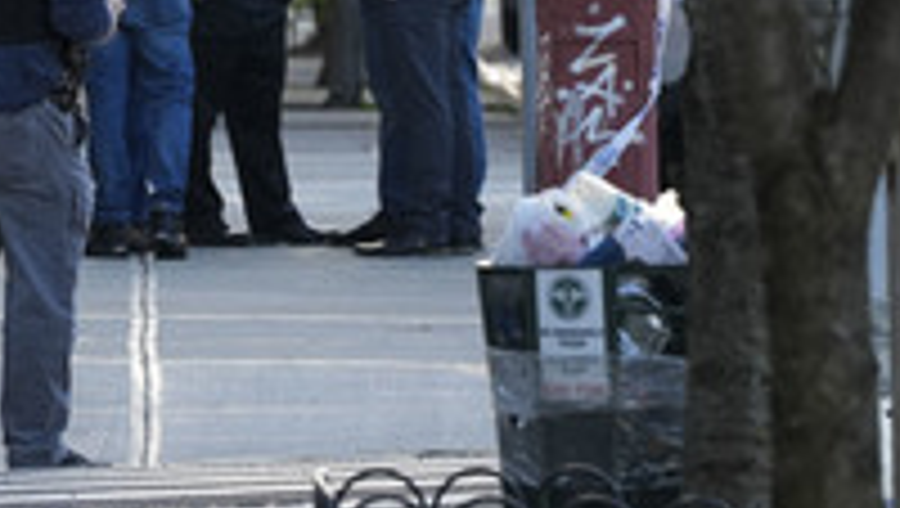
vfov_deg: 1.3
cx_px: -104
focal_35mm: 941
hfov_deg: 2.3
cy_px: 58
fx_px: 22480
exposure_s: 1/400
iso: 2500
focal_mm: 400
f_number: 11
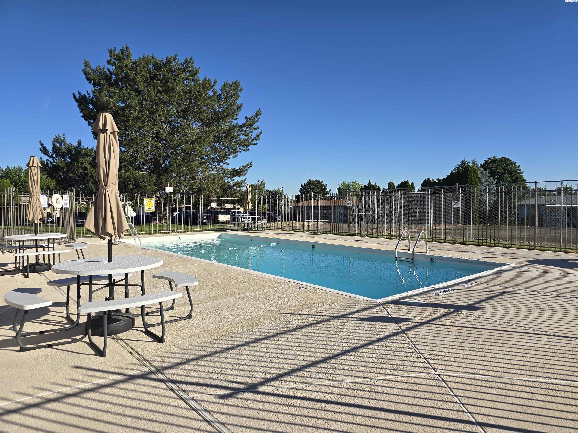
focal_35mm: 23
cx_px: 289
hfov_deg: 73.9
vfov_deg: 58.9
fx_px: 384
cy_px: 216
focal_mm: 6.3
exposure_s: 1/957
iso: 12
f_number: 1.7
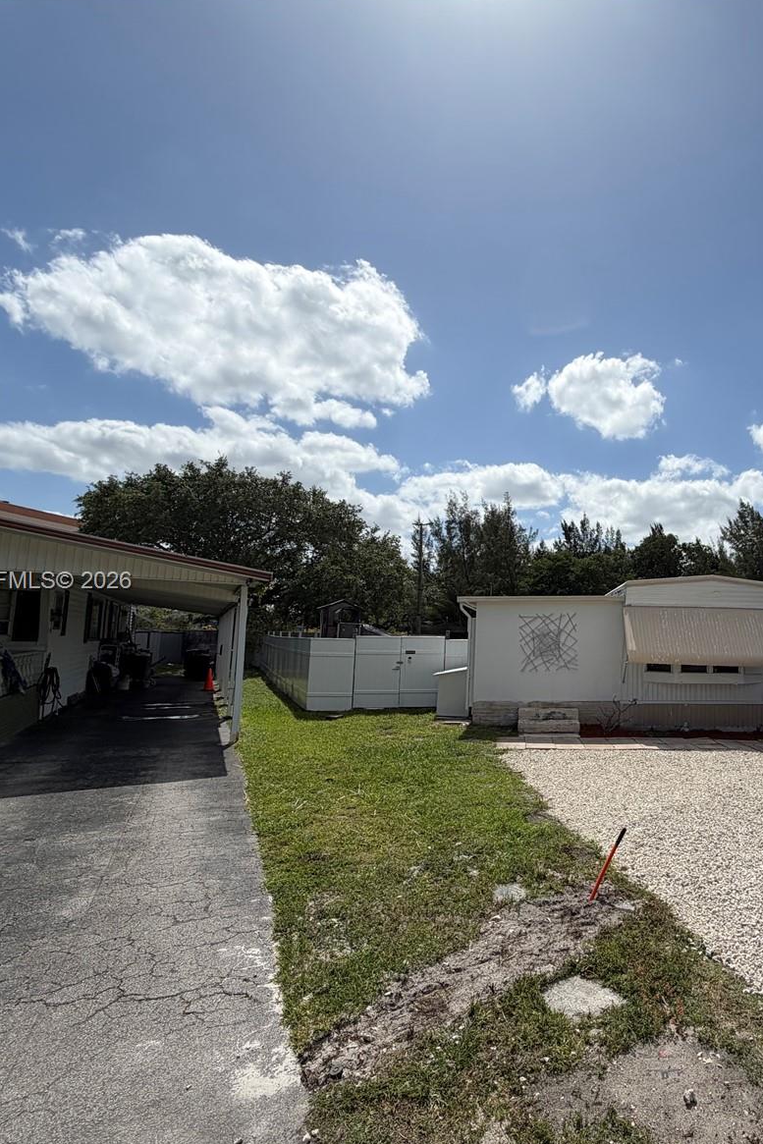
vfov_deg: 84.0
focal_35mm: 20
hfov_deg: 57.3
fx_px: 636
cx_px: 612
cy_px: 582
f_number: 2.2
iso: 20
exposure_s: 1/1961
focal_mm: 2.22
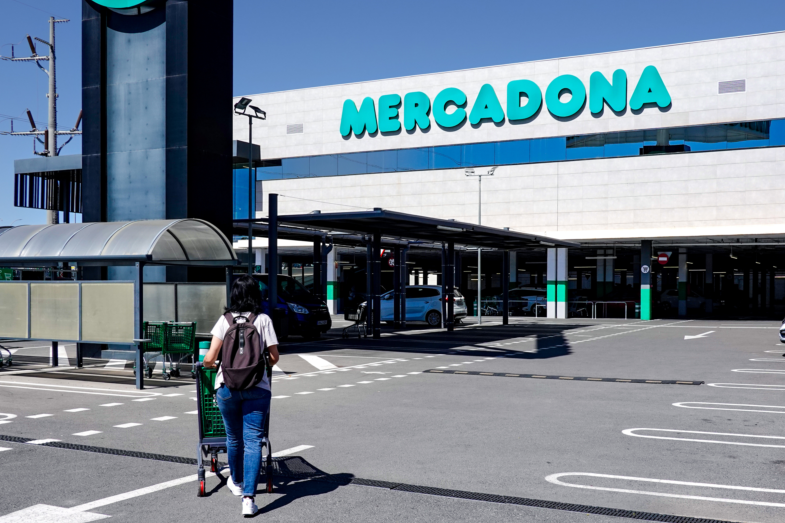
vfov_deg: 32.6
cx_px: 405
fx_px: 894
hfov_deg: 47.4
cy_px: 248
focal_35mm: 41
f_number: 8
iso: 125
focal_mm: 12.5
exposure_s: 1/400
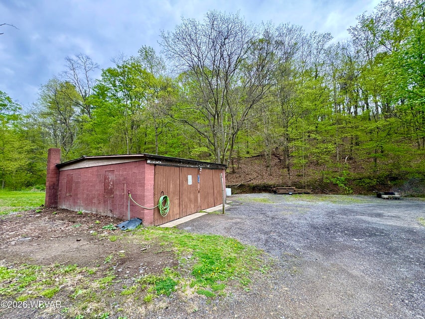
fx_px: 172
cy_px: 160
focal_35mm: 14
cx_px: 212
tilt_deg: +6.3
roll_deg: +1.6
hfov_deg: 102.1
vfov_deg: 85.7
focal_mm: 2.22
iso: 40
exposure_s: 1/217
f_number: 2.2
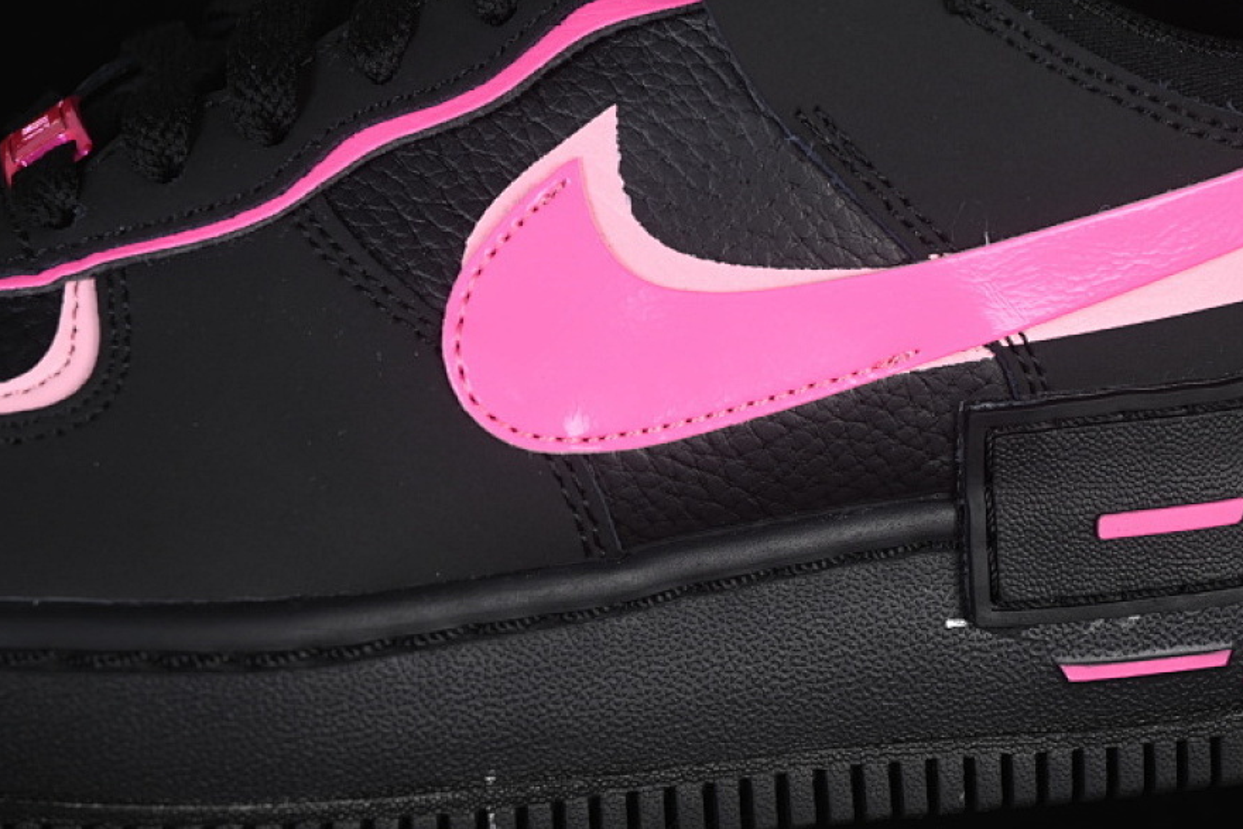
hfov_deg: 22.1
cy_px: 343
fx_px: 3177
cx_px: 725
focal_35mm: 92
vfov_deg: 14.9
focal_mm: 50
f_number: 6.3
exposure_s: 1/50
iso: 160
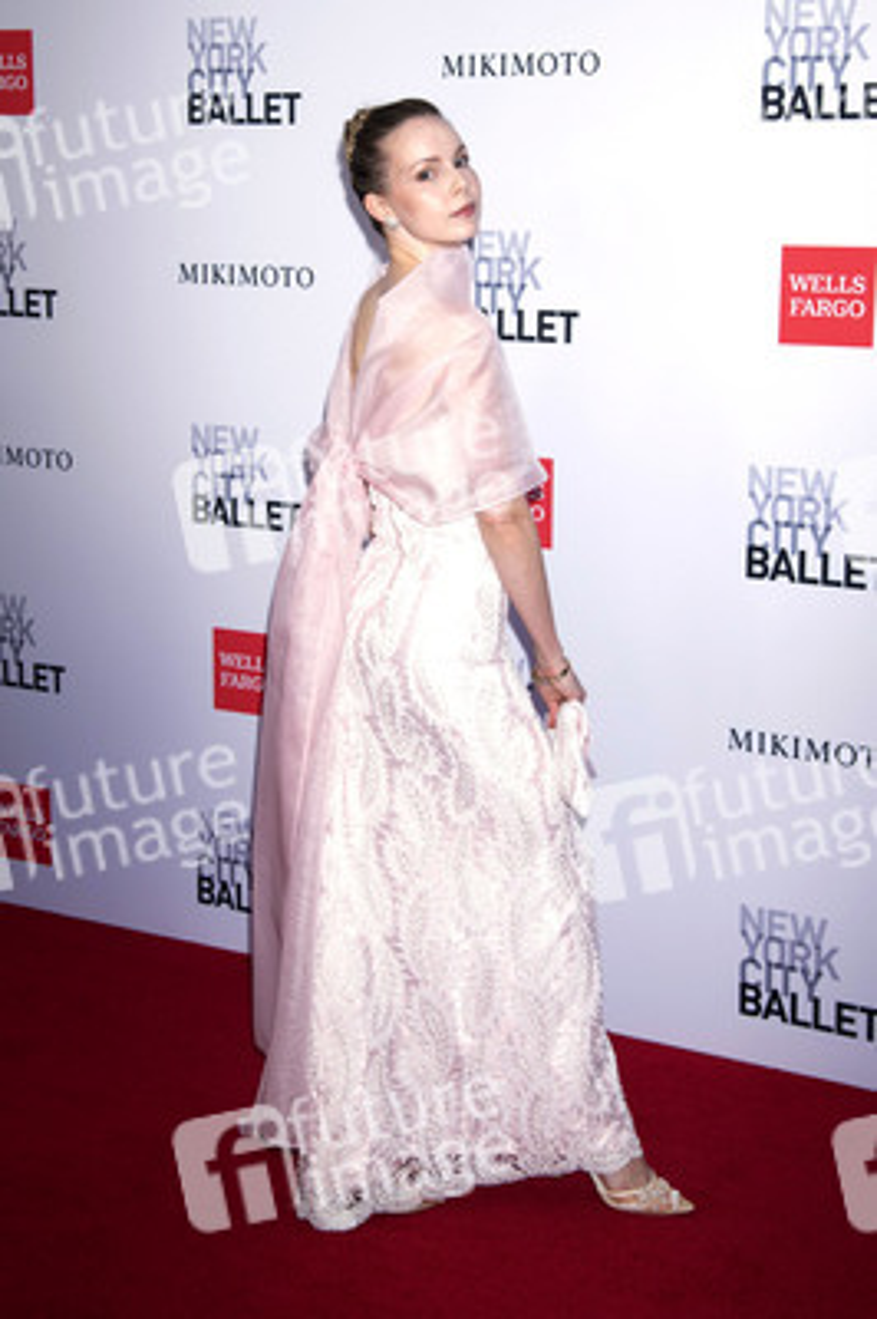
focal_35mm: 46
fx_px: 1684
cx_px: 438
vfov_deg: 42.8
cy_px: 660
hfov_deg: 29.2
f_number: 5.6
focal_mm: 46
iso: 640
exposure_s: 1/200
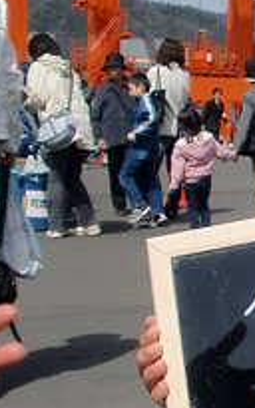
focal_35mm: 119
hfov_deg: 10.1
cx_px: 516
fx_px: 1324
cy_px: 218
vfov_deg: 17.5
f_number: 9.1
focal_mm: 6.51
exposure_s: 1/200
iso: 64
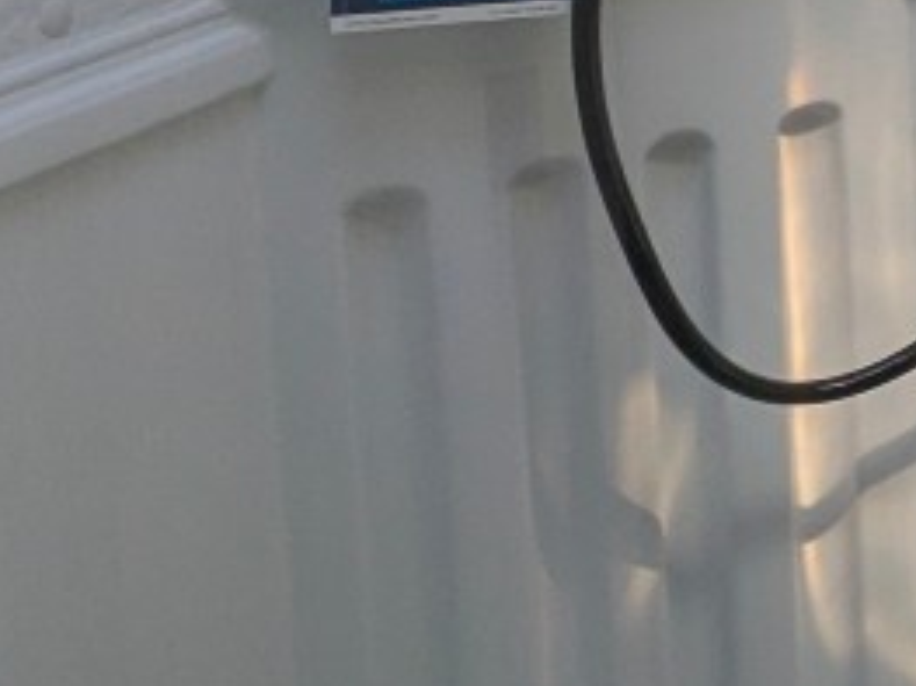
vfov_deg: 15.9
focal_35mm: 85
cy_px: -338
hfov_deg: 16.3
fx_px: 2248
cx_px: 1942
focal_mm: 2.35
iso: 48
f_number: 2.2
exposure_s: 1/567
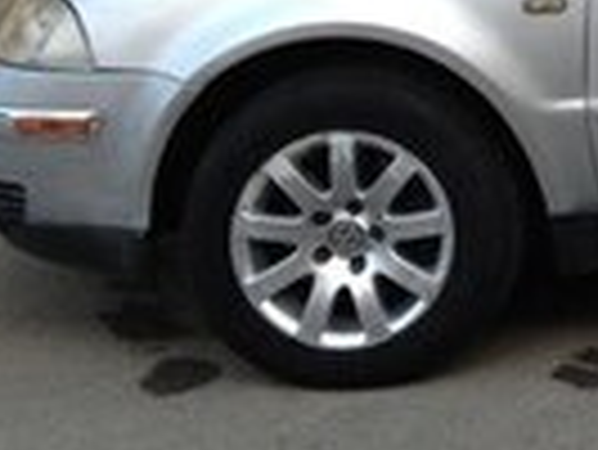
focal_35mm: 164
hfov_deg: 11.0
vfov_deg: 8.6
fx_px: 2836
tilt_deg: -3.6
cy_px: -412
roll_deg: -2.9
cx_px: 1174
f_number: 2.4
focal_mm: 4.12
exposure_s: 1/24
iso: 50
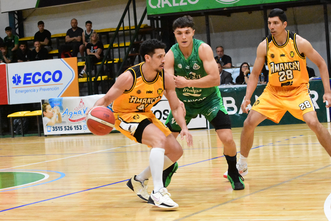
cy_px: 110
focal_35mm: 105
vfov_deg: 13.1
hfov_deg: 19.4
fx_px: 966
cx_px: 166
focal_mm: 70
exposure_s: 1/1000
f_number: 5.6
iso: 20000
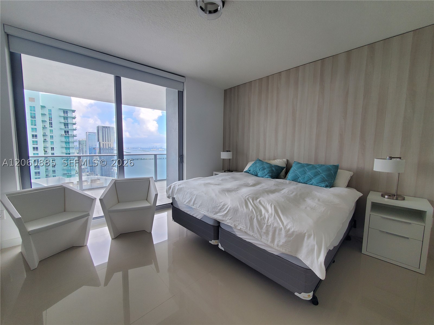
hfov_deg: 106.2
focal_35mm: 13
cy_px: 162
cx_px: 217
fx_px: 163
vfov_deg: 89.9
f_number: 2.2
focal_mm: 1.8
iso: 80
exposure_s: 1/60
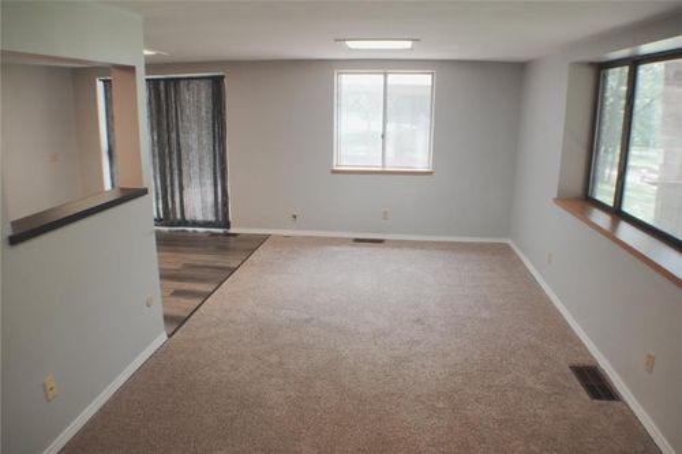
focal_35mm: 32
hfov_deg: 58.7
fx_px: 606
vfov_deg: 41.1
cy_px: 227
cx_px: 341
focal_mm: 32
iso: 1000
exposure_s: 1/125
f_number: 6.3
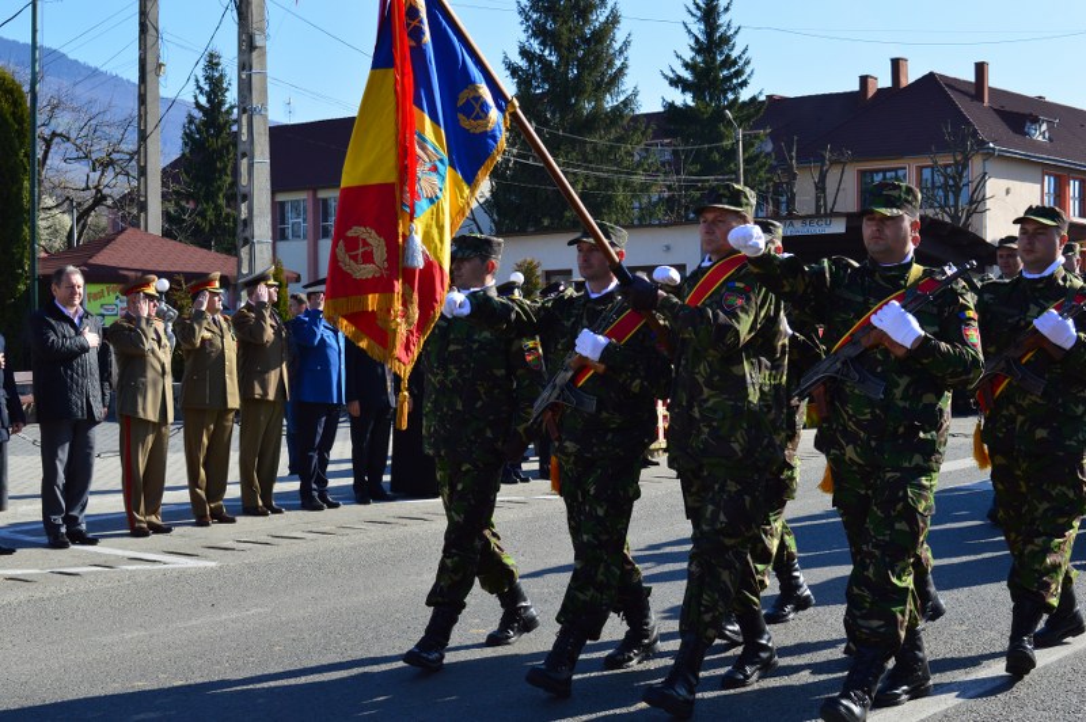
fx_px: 1582
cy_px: 361
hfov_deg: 37.9
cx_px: 543
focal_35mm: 52
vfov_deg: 25.7
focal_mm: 35
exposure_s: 1/500
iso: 400
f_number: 11
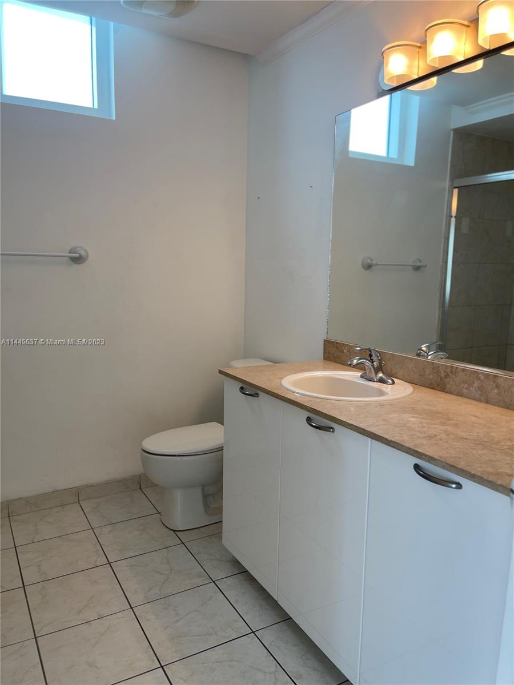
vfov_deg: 67.3
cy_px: 342
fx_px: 515
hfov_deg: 53.1
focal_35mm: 26
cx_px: 257
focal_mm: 5.1
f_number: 1.6
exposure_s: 1/120
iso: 40
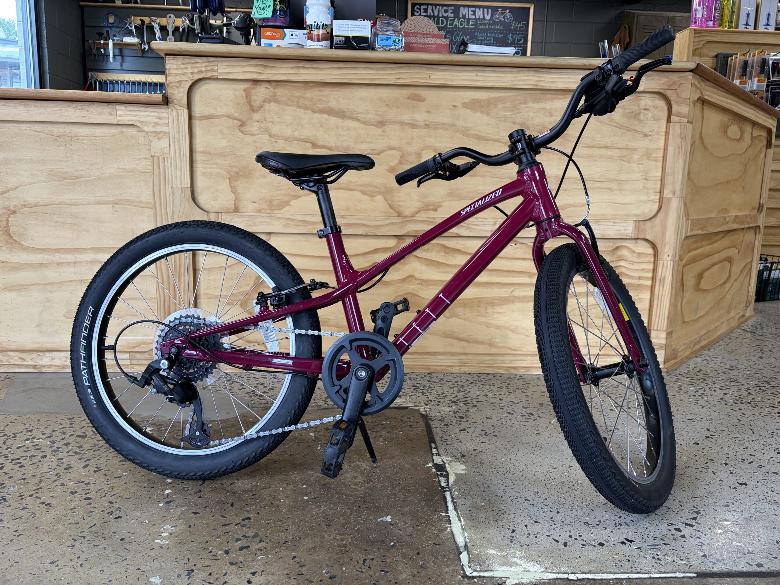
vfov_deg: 53.1
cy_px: 292
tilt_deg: -9.0
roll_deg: -1.3
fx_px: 586
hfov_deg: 67.3
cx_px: 390
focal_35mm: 26
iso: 100
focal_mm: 5.96
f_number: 1.6
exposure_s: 1/120
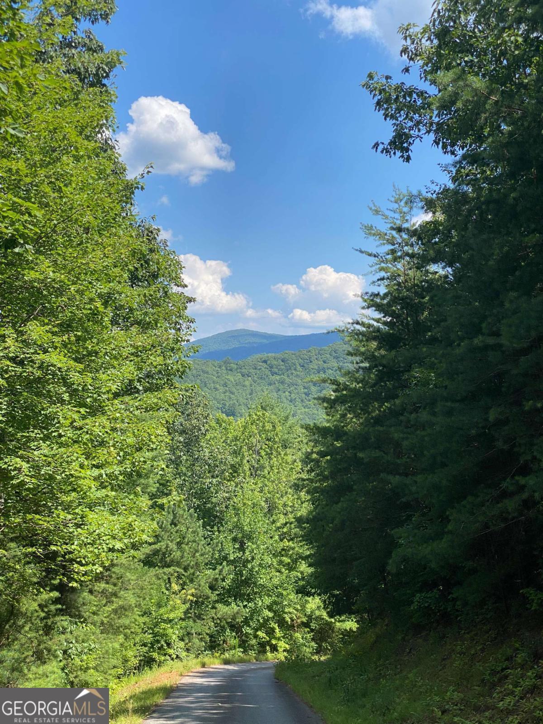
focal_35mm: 52
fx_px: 1088
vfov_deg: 36.8
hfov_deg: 28.0
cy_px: 362
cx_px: 272
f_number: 2
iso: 20
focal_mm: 6
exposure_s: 1/959
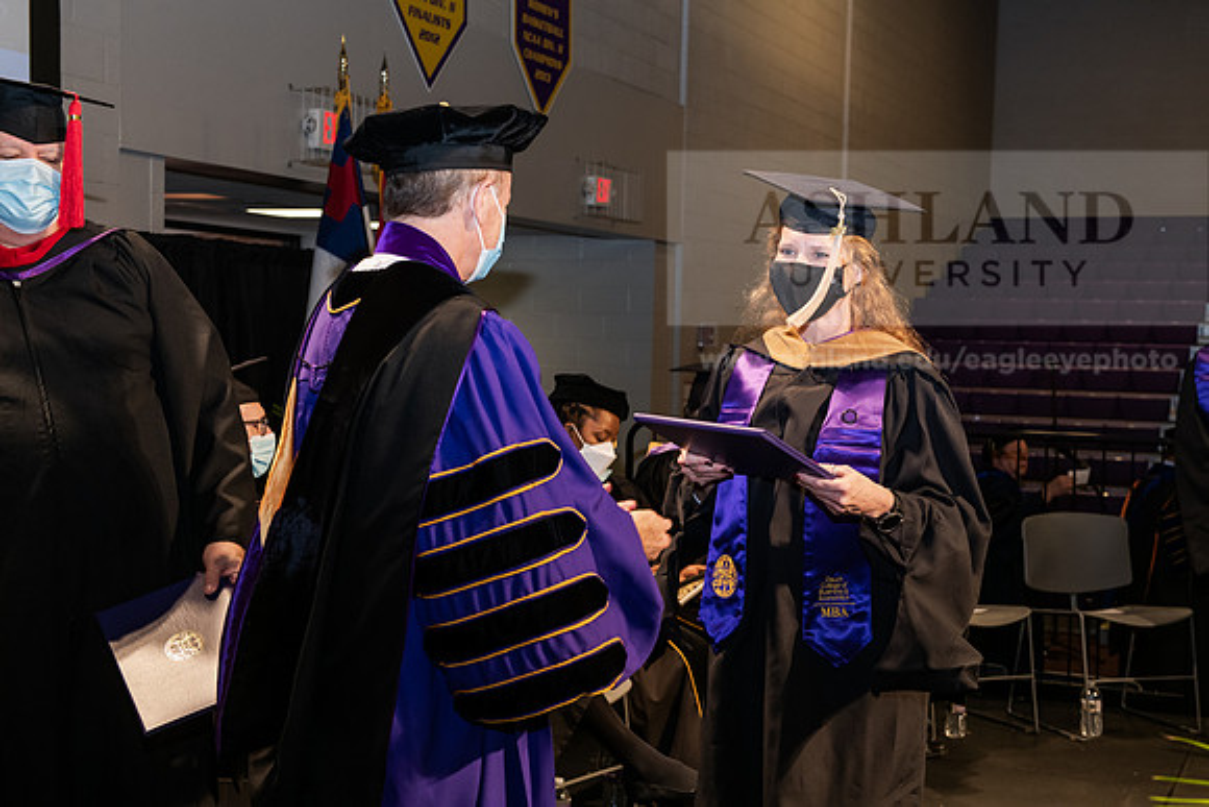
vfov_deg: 24.6
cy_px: 404
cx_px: 604
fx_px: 1847
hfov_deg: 36.2
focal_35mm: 55
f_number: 6.3
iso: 1600
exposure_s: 1/200
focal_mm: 55
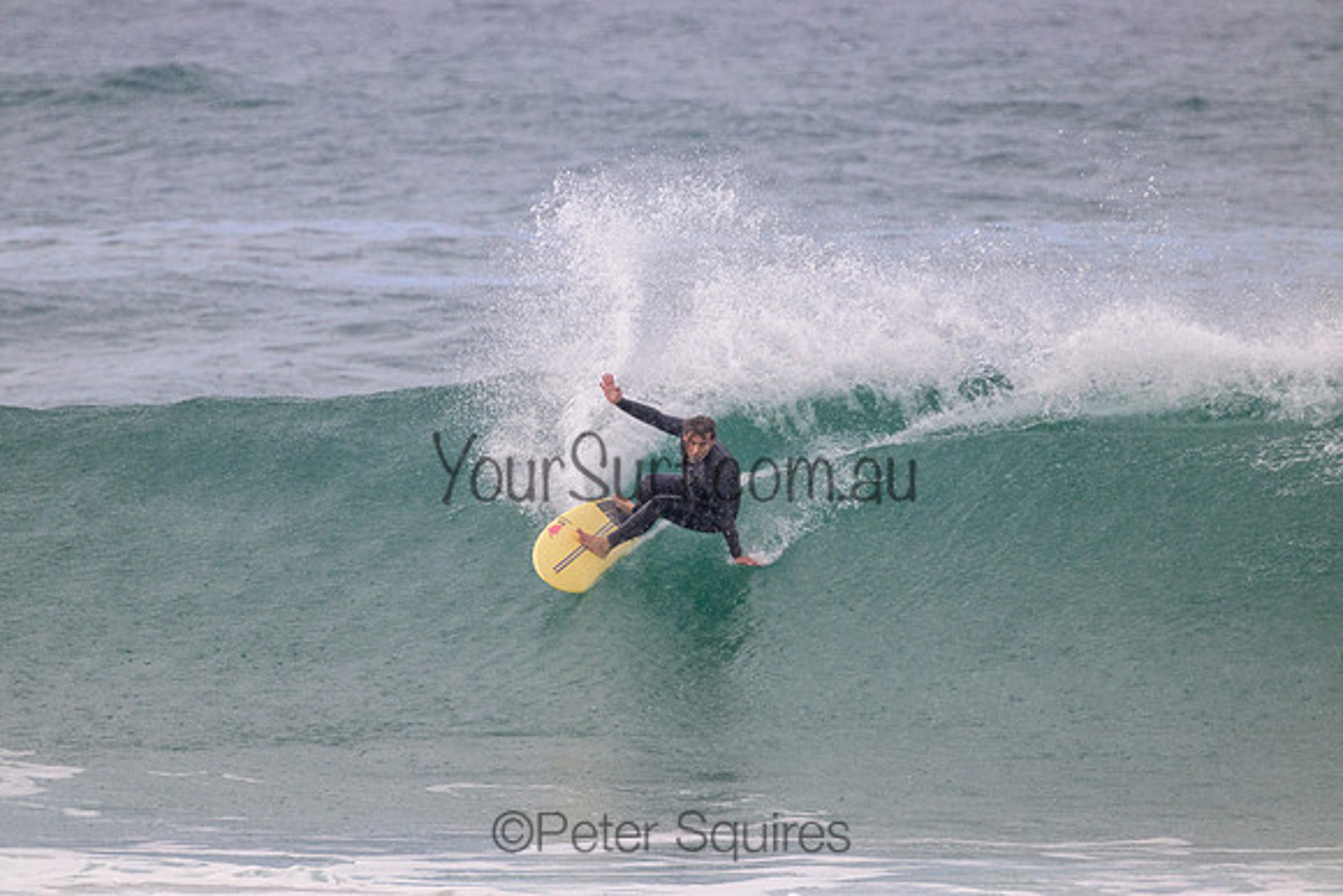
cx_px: 672
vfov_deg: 1.7
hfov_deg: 2.6
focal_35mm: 800
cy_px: 448
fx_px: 29850
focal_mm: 800
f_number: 11
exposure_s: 1/2000
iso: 1600
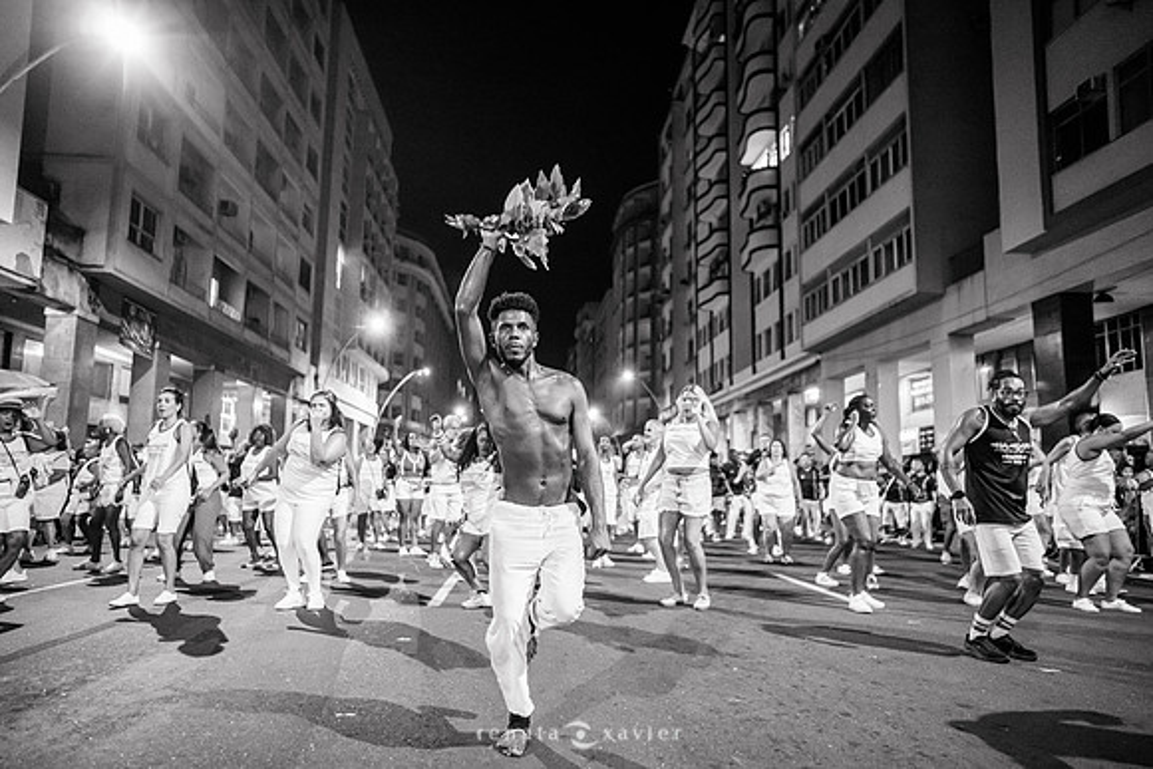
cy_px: 384
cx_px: 576
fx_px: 769
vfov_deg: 53.2
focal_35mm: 24
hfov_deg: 73.7
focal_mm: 24
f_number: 1.8
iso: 5000
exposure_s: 1/200
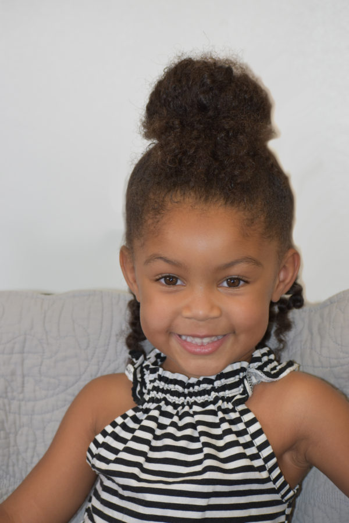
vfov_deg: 16.1
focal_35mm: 128
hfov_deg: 10.8
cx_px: 174
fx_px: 1854
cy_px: 262
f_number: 5.6
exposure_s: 1/125
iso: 400
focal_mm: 85
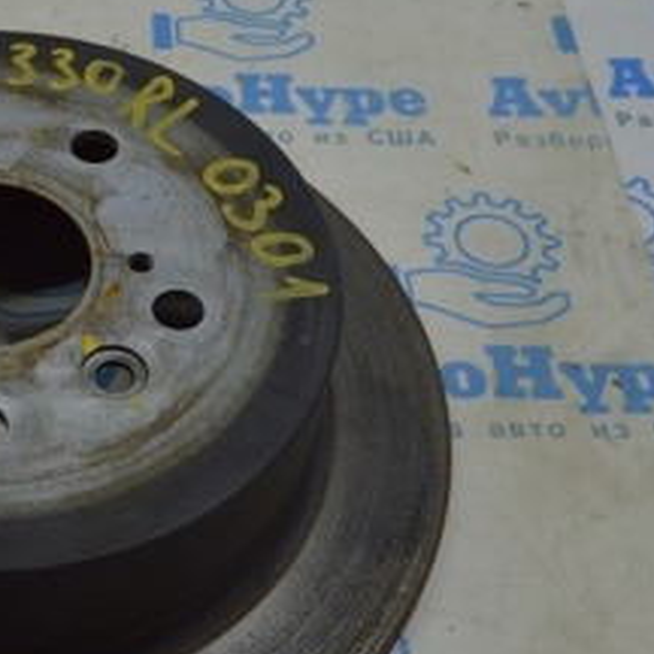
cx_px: -112
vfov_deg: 25.4
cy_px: 310
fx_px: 1453
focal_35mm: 68
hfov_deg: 23.4
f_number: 7.1
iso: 400
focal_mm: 18
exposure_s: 1/50
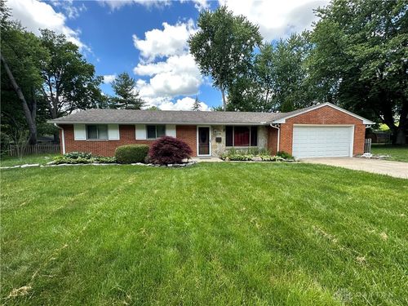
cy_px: 153
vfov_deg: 85.7
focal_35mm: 14
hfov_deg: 102.1
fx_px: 165
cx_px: 204
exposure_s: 1/527
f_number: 2.2
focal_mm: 2.22
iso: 40
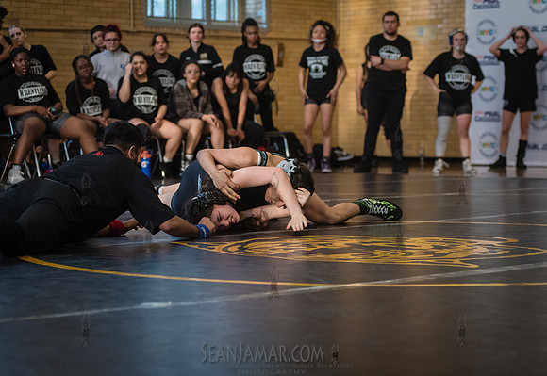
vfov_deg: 14.8
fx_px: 1446
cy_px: 201
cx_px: 301
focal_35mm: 94
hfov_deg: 21.4
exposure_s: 1/400
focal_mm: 80
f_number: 3.5
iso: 3200
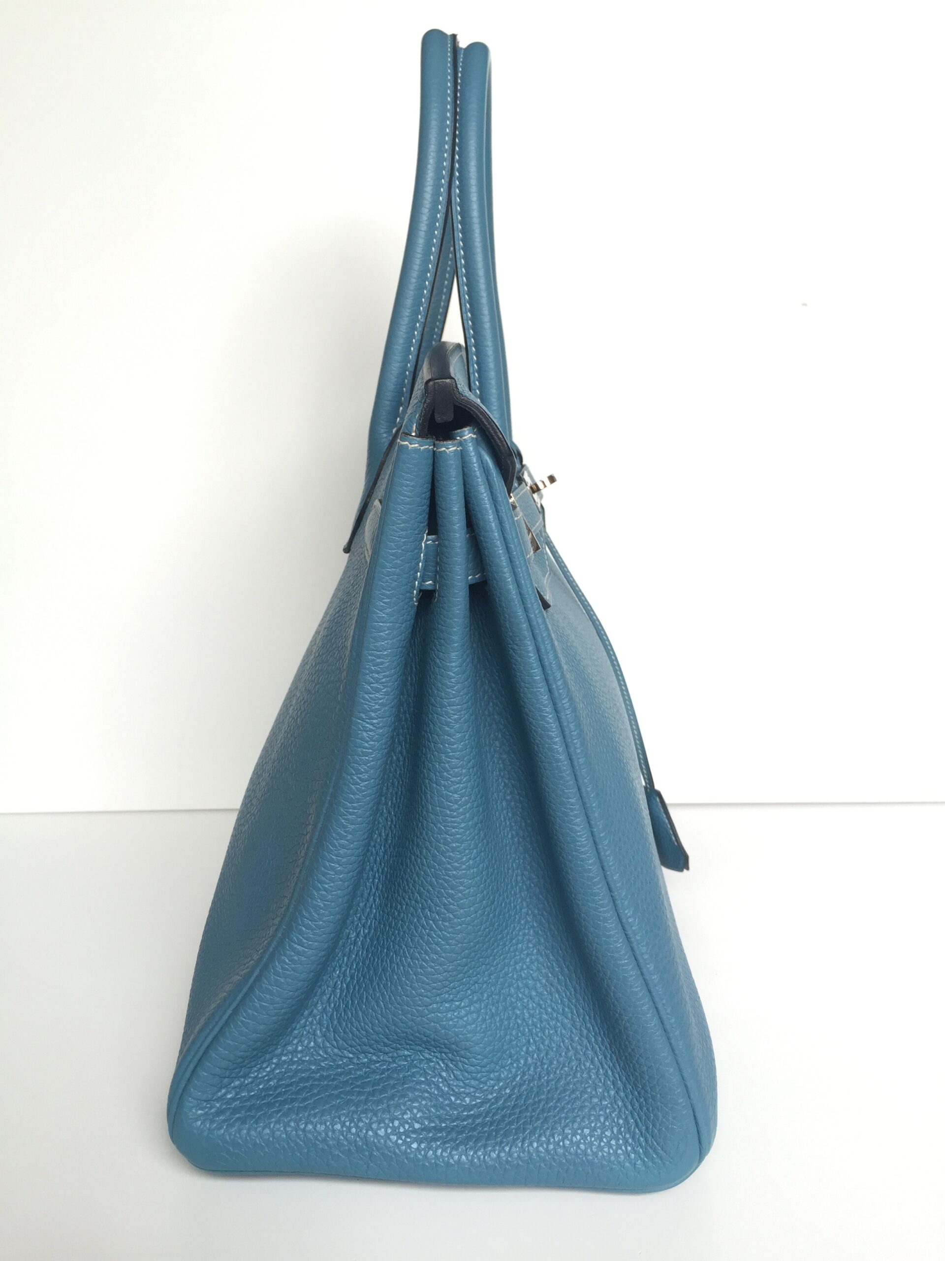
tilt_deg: -9.2
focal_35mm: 29
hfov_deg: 48.2
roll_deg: +0.3
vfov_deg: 61.7
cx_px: 472
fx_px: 1056
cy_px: 630
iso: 50
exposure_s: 1/120
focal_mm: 4.15
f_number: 2.2
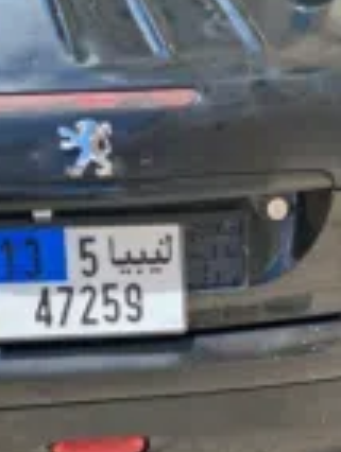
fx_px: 995
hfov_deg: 19.3
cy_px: 347
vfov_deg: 25.3
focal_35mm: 76
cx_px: 96
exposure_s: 1/547
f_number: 1.8
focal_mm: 4
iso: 25
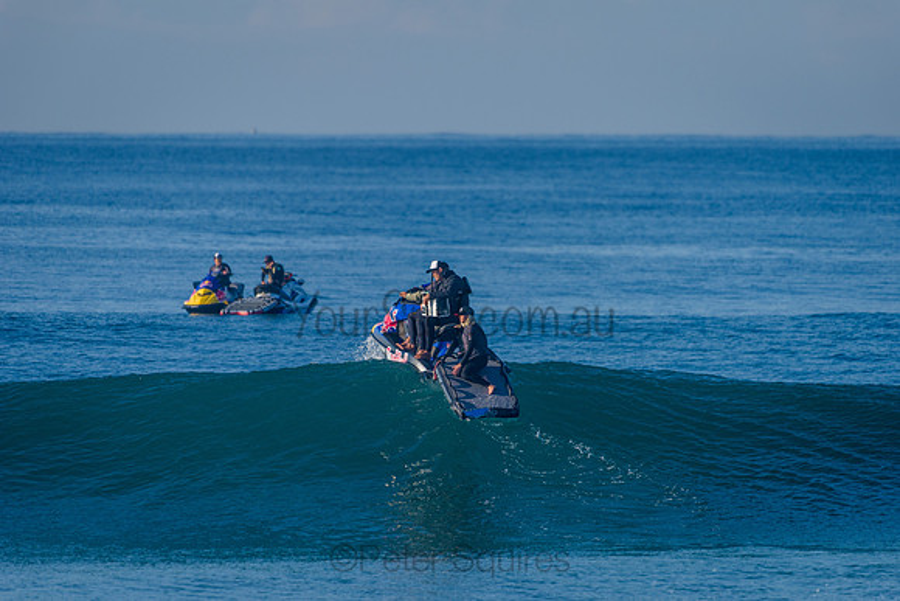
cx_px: 450
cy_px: 300
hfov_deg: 4.1
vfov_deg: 2.8
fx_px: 12502
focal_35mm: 500
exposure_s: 1/2000
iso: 220
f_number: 5.6
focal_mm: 500
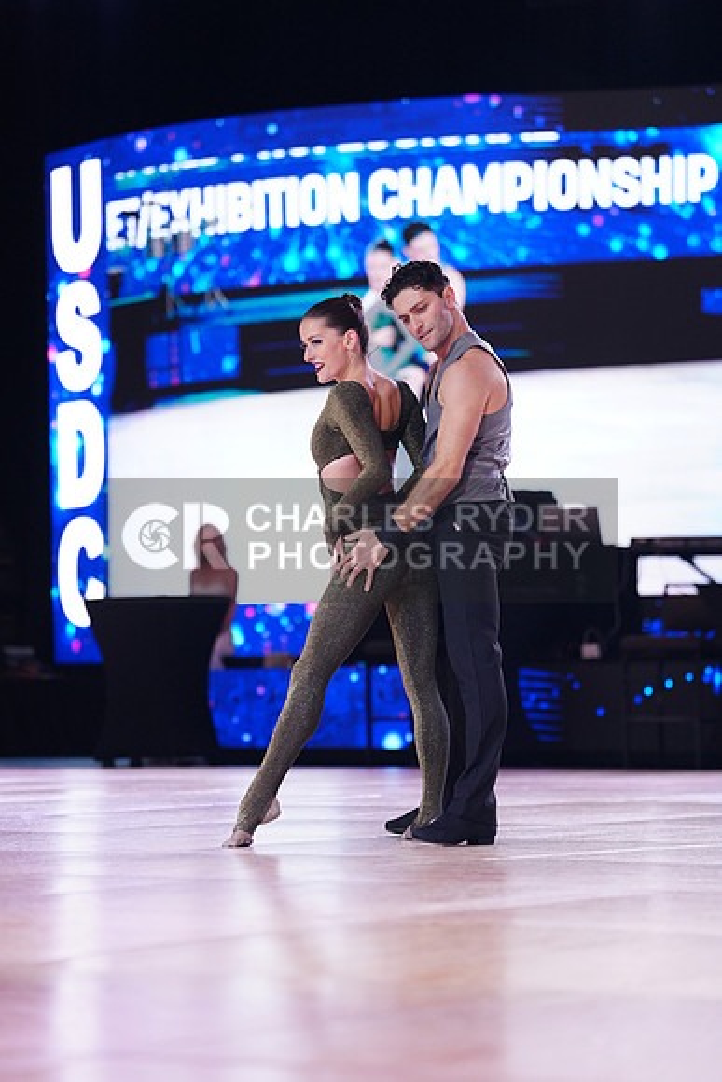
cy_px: 541
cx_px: 361
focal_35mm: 124
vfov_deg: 16.5
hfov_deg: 11.1
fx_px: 3728
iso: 2000
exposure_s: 1/400
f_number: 2.8
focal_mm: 124
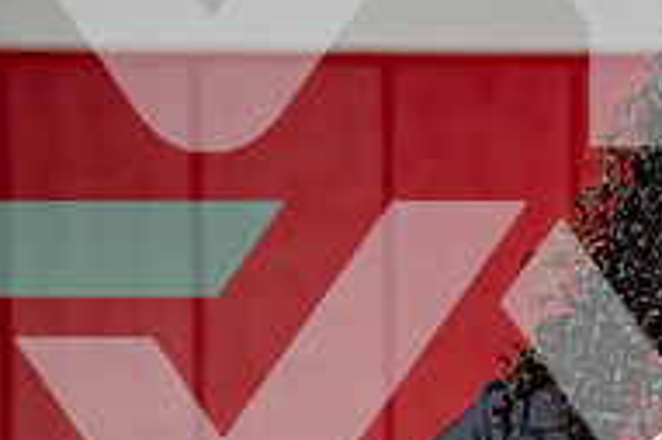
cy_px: 386
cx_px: 804
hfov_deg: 9.4
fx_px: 3950
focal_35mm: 215
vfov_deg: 6.4
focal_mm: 70
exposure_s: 1/250
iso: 400
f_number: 5.6
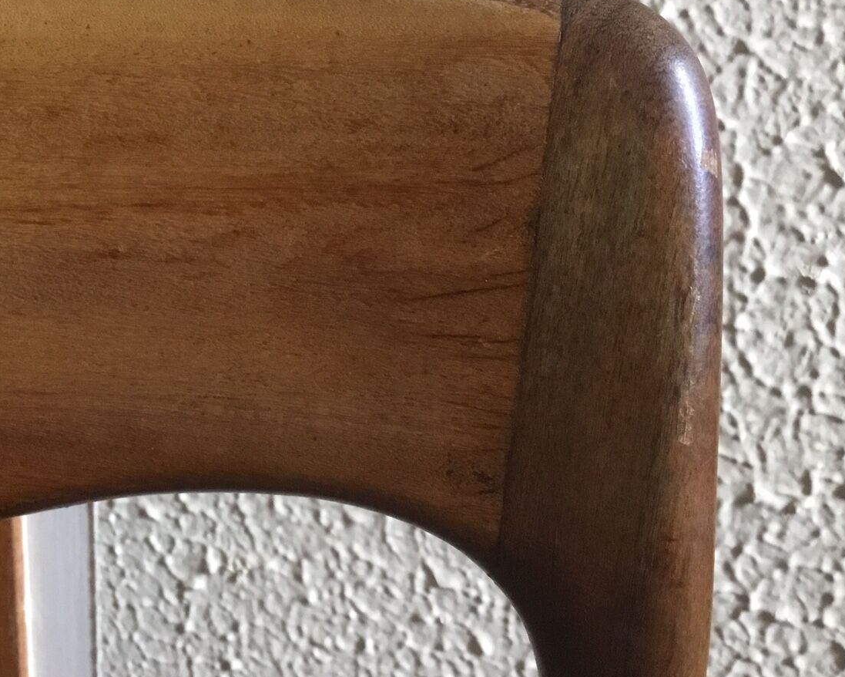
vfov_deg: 33.4
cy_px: 314
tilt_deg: -20.1
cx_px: 282
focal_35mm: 45
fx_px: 1126
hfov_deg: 40.6
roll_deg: -0.7
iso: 200
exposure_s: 1/20
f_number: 2.4
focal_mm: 3.3
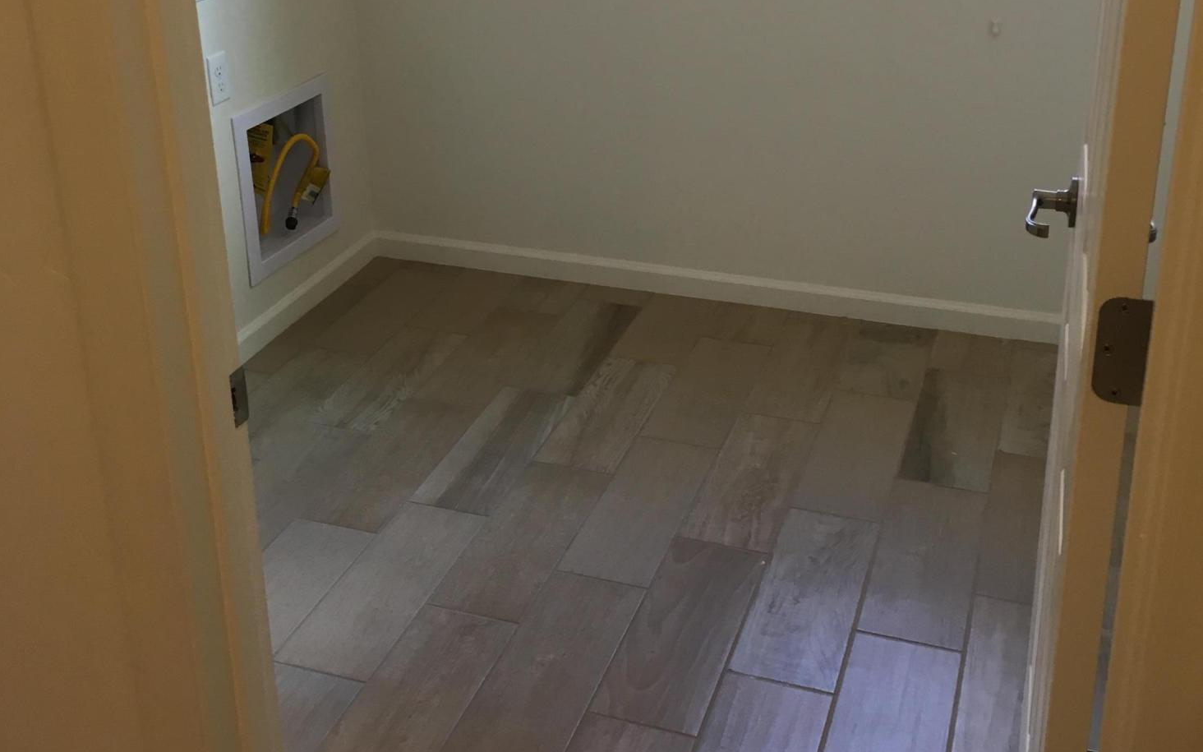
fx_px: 1377
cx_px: 588
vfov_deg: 30.0
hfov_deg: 47.2
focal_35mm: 42
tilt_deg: -19.3
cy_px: 187
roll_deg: +1.3
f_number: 2.2
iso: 50
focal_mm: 4.15
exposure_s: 1/30
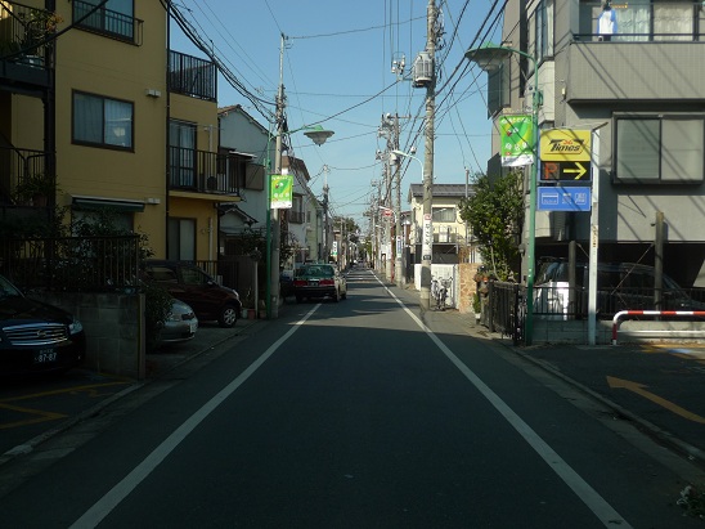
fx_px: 754
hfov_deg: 50.1
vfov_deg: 38.7
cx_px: 352
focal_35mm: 37
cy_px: 264
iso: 80
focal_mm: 7.9
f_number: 2.4
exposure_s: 1/2000
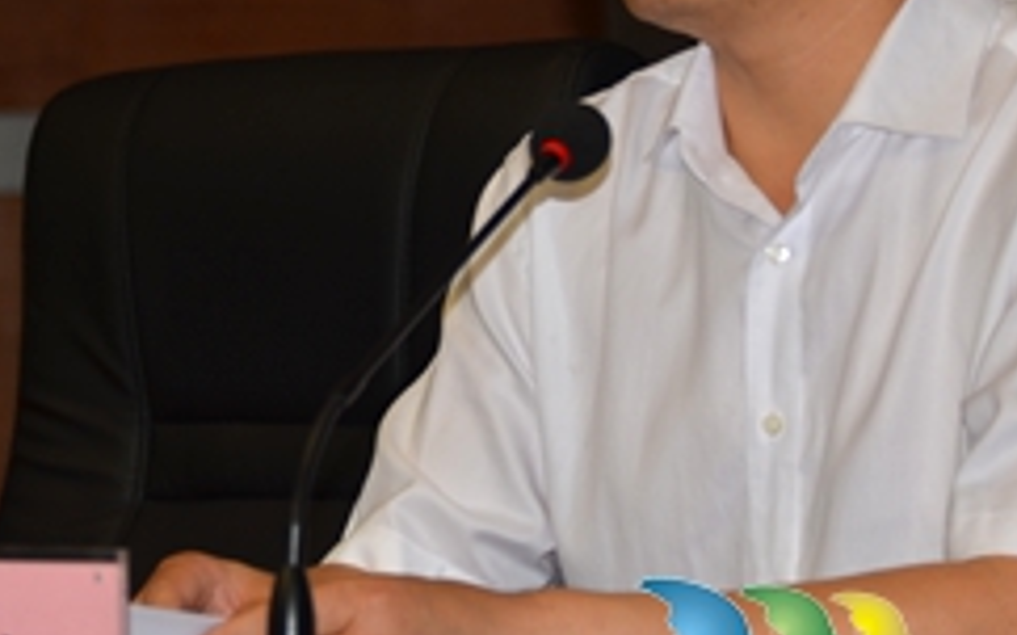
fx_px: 7426
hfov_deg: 7.8
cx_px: 391
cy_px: 187
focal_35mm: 268
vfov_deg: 4.9
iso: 100
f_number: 5
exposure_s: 1/60
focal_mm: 85
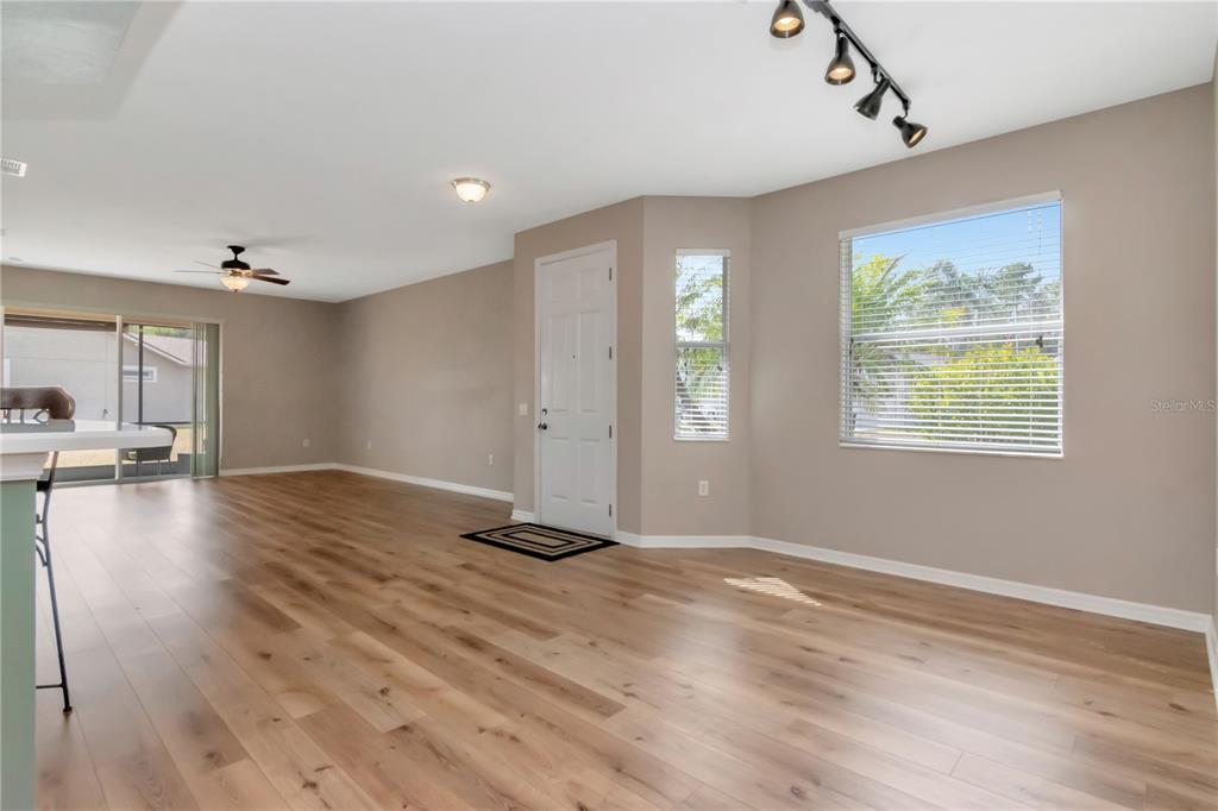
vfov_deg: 72.0
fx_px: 558
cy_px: 406
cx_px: 609
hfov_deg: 95.0
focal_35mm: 16
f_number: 14
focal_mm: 11
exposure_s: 1/125
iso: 1250
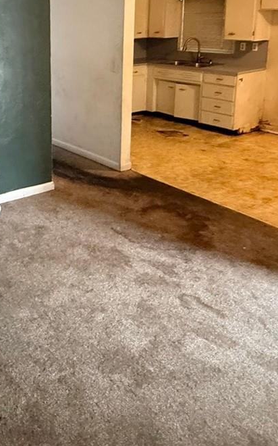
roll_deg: +2.5
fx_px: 437
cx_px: -9
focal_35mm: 36
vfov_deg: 51.5
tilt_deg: -11.2
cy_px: 107
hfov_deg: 32.1
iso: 800
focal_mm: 2.22
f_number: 2.2
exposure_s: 1/48
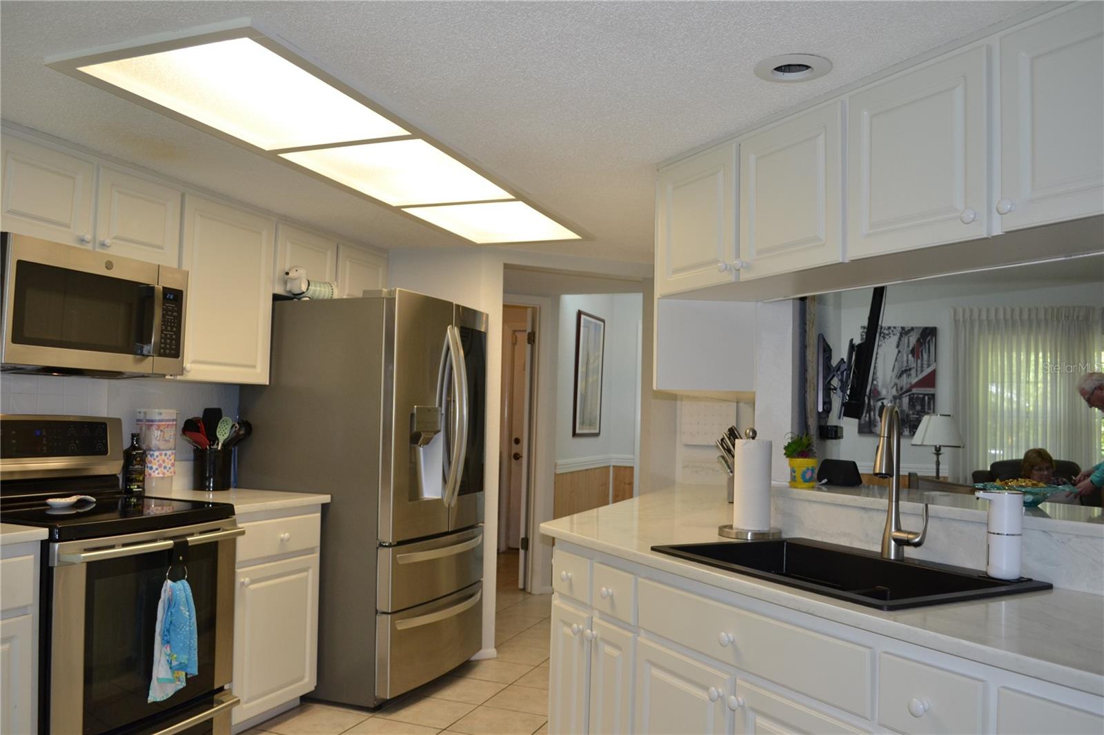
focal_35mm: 27
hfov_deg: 67.4
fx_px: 828
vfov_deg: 47.9
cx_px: 552
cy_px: 368
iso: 400
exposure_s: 1/125
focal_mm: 18
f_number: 4
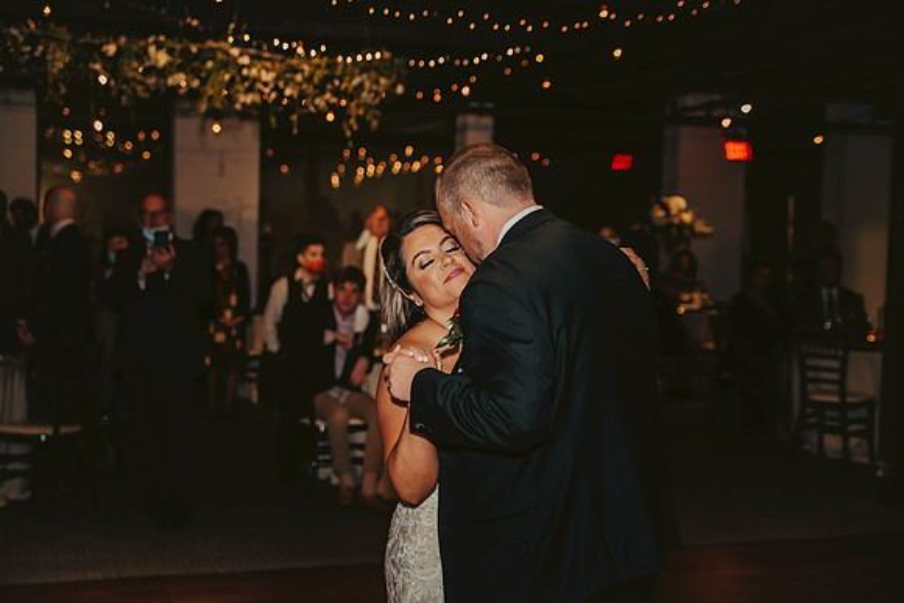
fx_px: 1381
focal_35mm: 55
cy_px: 302
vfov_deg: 24.6
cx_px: 452
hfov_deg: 36.2
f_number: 3.2
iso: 1250
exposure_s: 1/100
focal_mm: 55
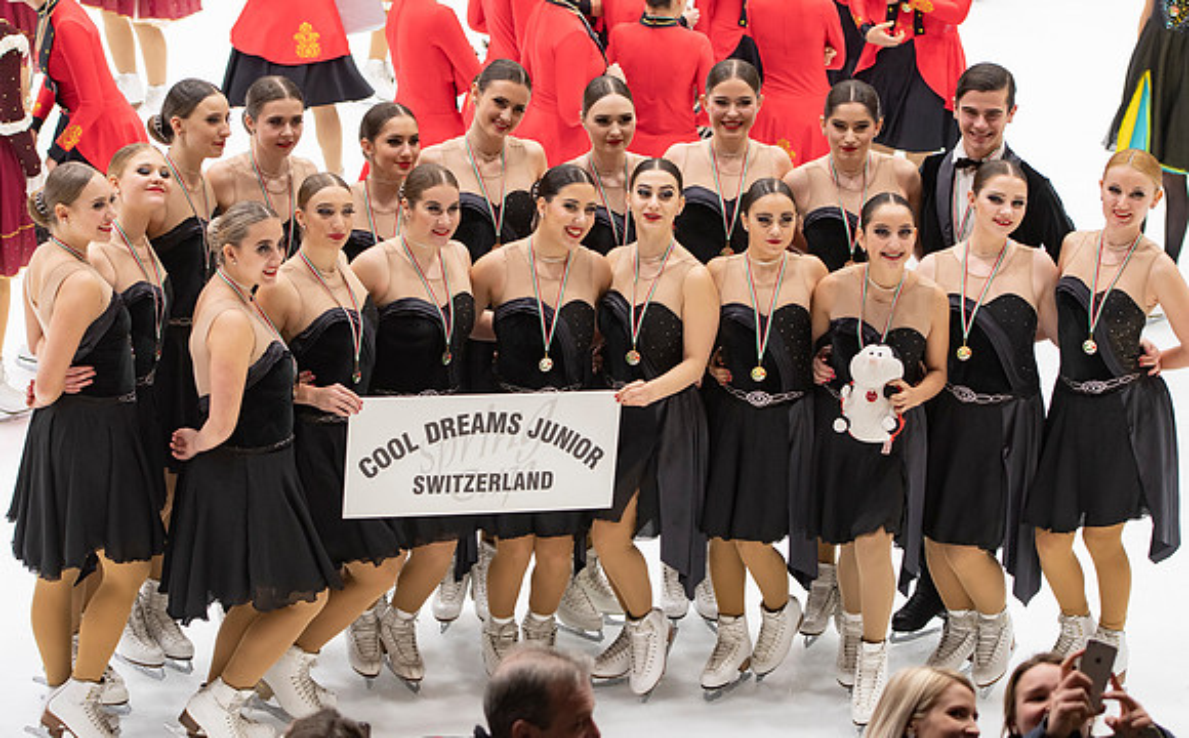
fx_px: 3763
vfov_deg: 11.2
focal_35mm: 116
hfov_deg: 18.0
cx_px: 544
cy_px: 308
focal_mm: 70
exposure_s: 1/100
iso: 800
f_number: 3.5
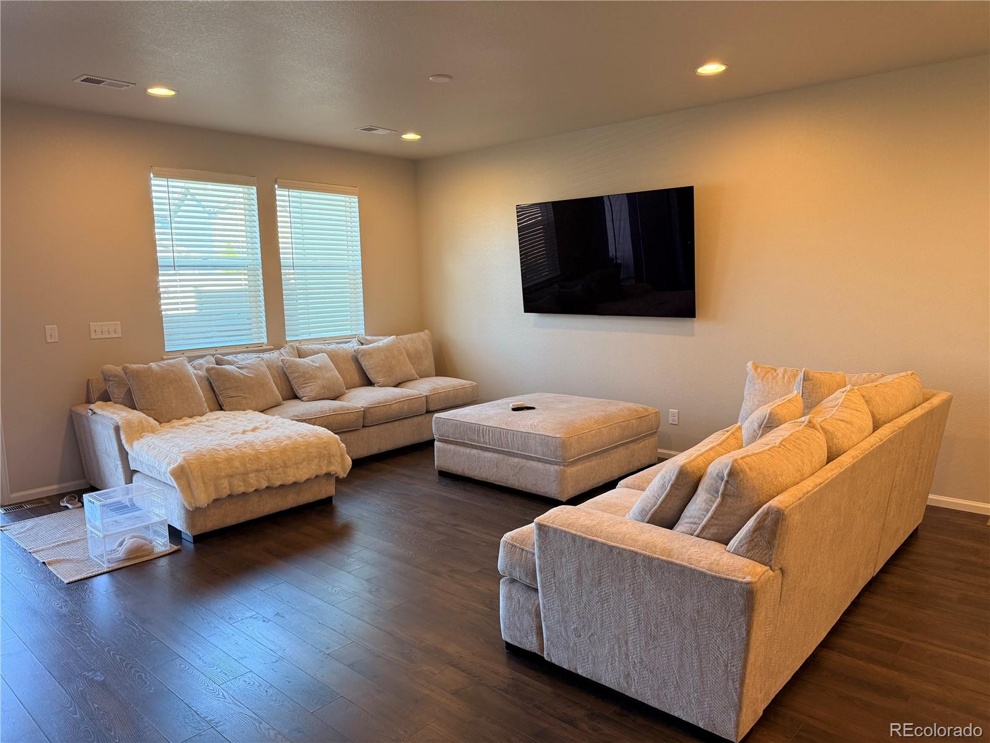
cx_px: 495
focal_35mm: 24
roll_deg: +1.0
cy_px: 372
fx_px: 686
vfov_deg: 56.8
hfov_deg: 71.6
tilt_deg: -7.2
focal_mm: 6.76
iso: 200
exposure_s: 1/134
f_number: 1.78
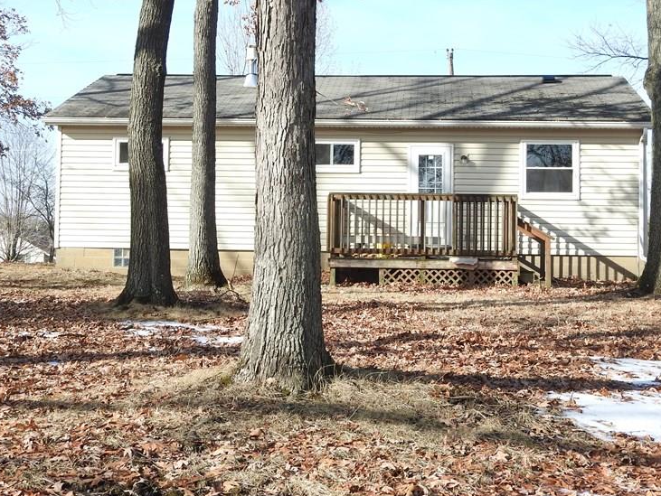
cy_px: 158
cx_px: 322
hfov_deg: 30.7
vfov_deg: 23.2
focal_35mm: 63
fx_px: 1204
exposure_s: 1/400
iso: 100
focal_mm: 8.1
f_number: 4
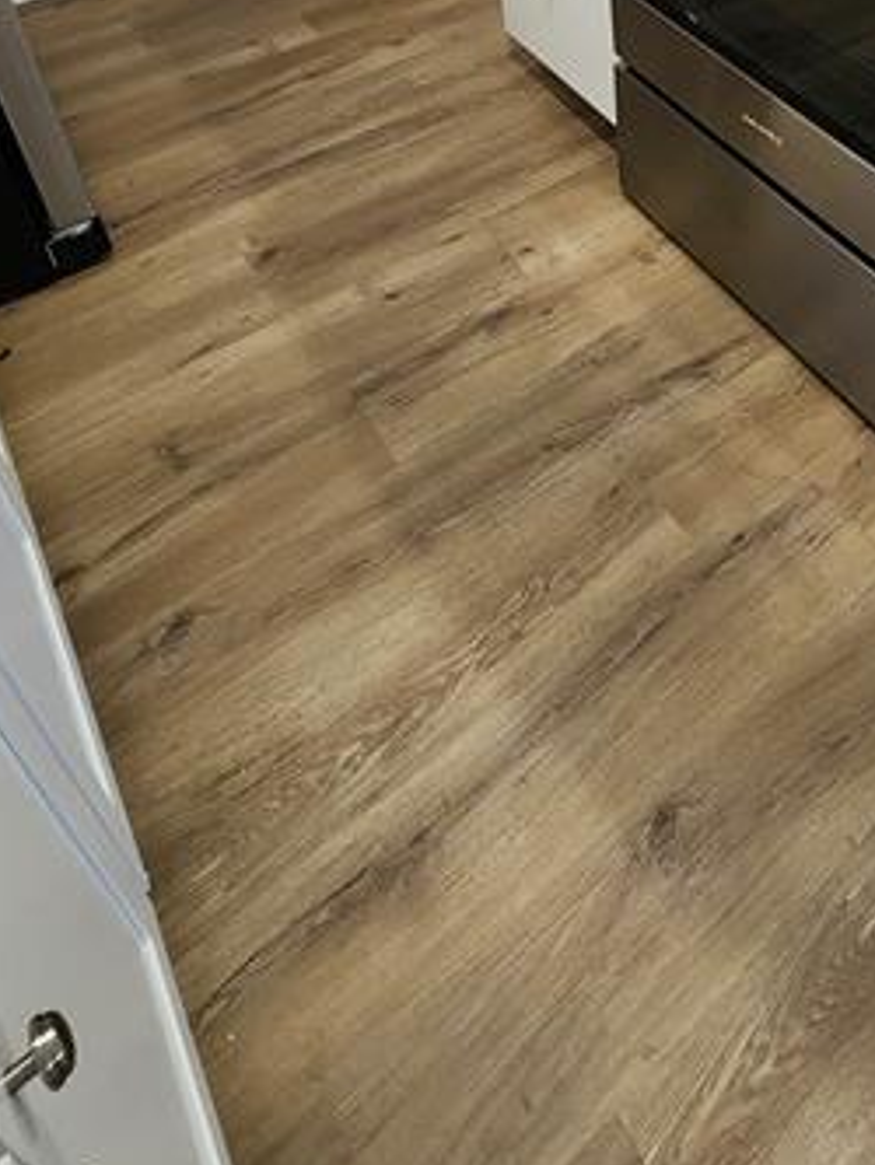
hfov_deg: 43.7
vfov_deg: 48.2
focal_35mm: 30
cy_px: -28
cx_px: 749
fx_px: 1010
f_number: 2.2
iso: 250
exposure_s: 1/60
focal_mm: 2.2
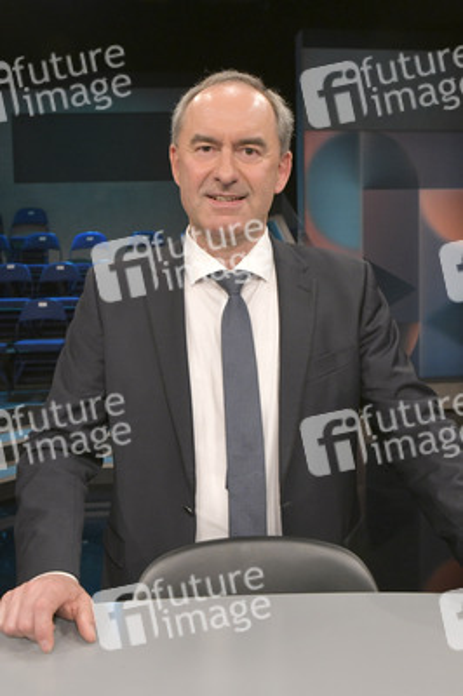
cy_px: 348
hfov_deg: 44.9
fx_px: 560
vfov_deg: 63.7
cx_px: 232
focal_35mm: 29
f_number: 6.3
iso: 2500
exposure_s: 1/200
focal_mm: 29
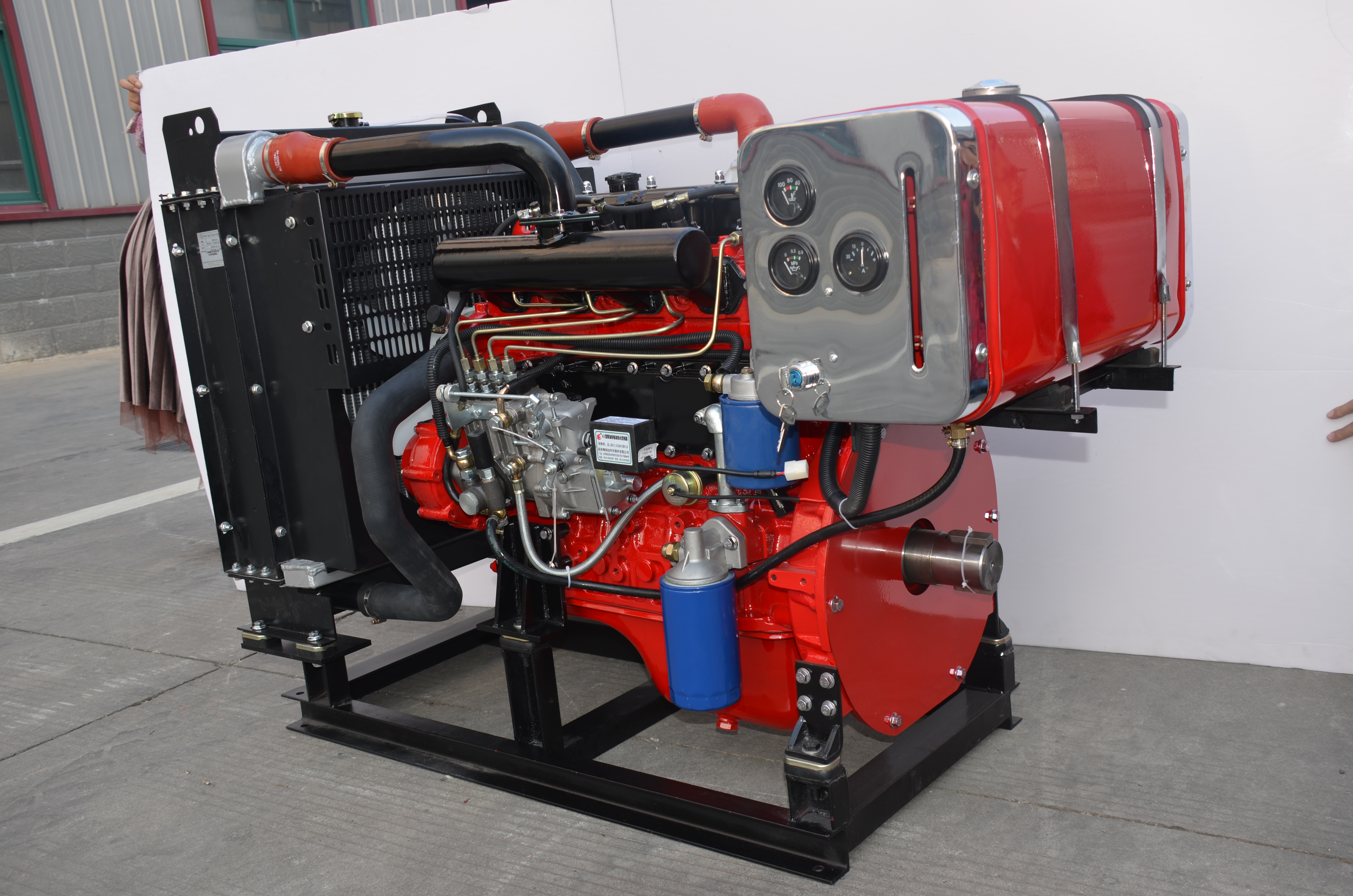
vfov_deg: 36.7
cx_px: 676
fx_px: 1350
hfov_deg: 53.2
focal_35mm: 36
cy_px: 448
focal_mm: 24
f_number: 5.6
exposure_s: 1/60
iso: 100
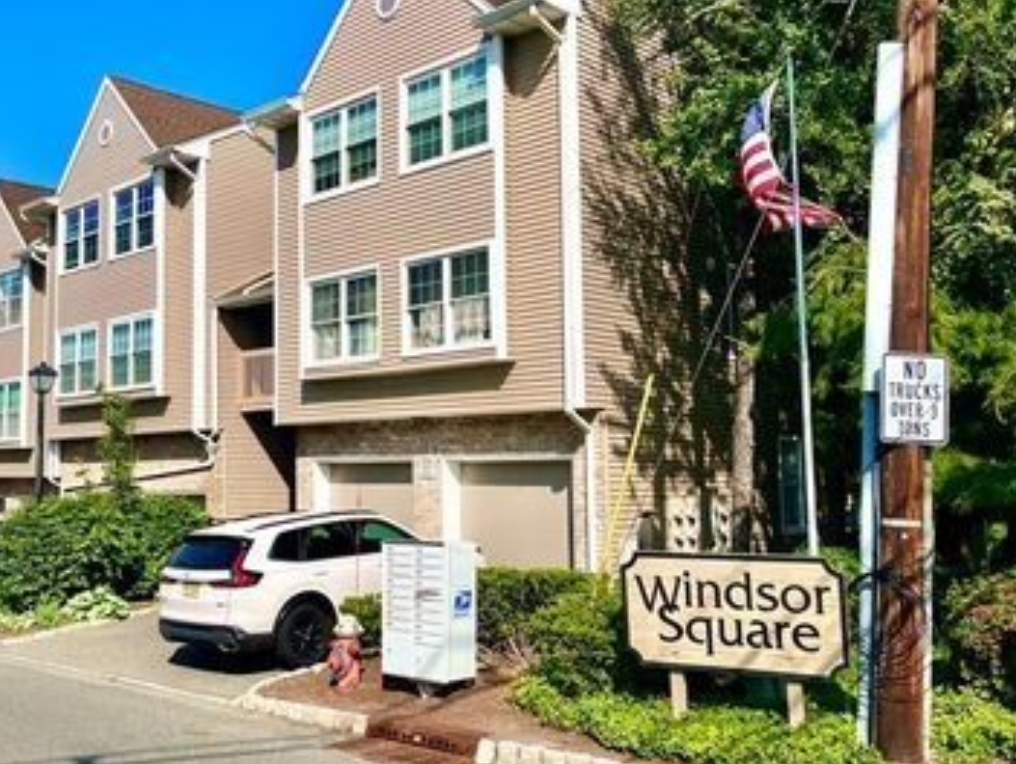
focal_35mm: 37
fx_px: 1087
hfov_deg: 49.2
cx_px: 339
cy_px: 357
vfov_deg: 38.7
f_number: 1.6
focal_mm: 5.1
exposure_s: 1/5076
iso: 50
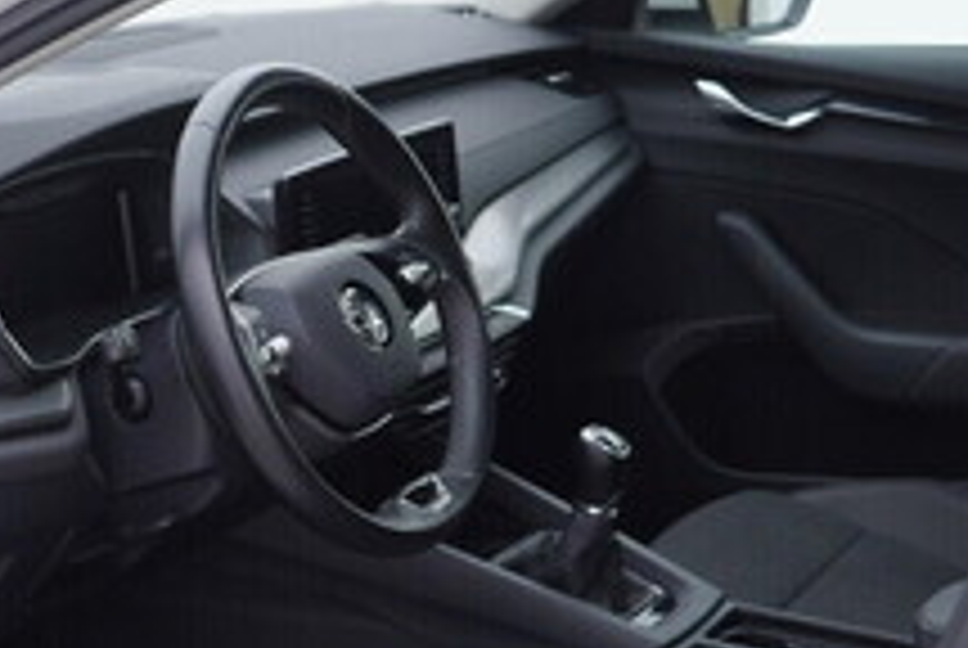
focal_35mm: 92
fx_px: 2477
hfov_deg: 21.7
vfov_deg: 14.8
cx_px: 117
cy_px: 524
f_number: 3.2
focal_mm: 24
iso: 125
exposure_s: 1/50
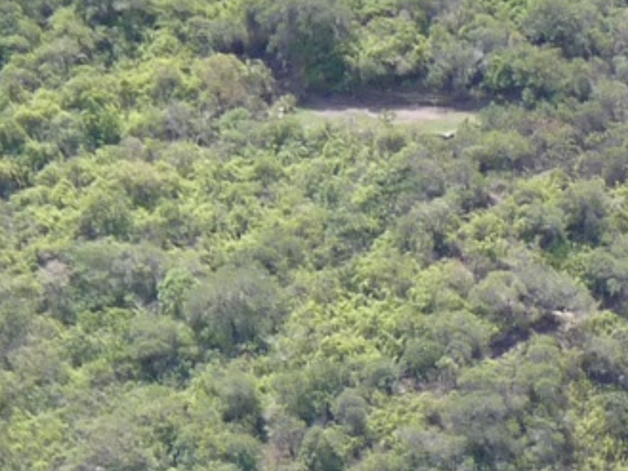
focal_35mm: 448
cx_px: 1332
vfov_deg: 3.3
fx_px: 8131
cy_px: 1161
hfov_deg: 4.4
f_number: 4
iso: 80
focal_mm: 12.8
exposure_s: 1/200
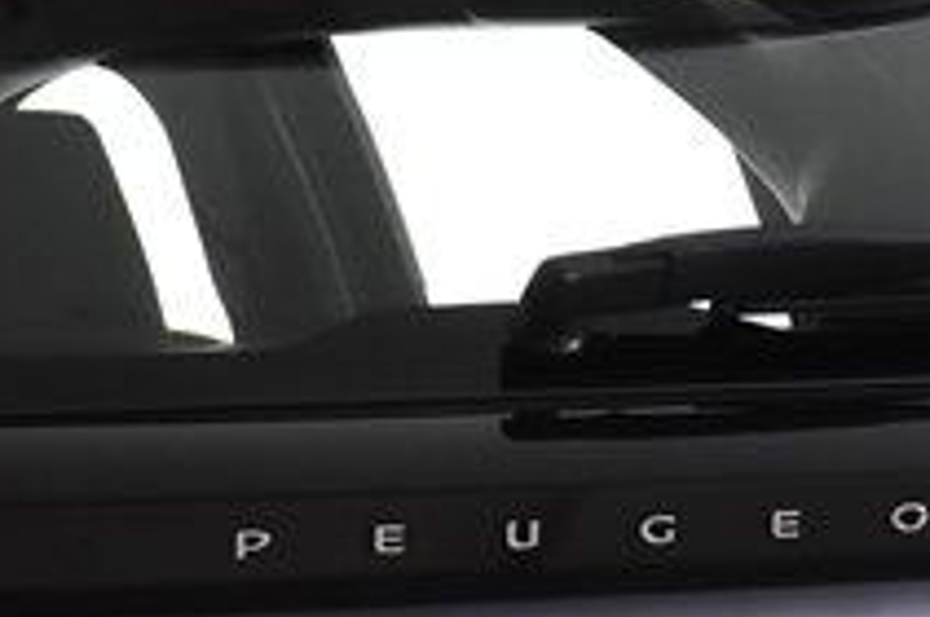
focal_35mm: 248
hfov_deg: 8.2
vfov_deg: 5.4
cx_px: -194
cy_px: 1126
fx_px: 6397
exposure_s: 1/100
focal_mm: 34
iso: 1600
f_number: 5
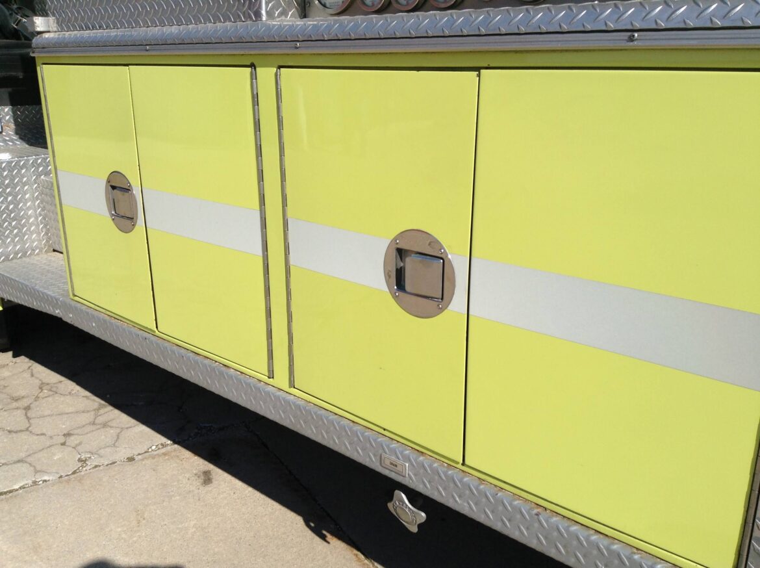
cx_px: 380
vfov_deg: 42.8
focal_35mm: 33
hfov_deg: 55.4
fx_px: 723
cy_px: 284
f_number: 2.4
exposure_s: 1/1656
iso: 25
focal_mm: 3.3
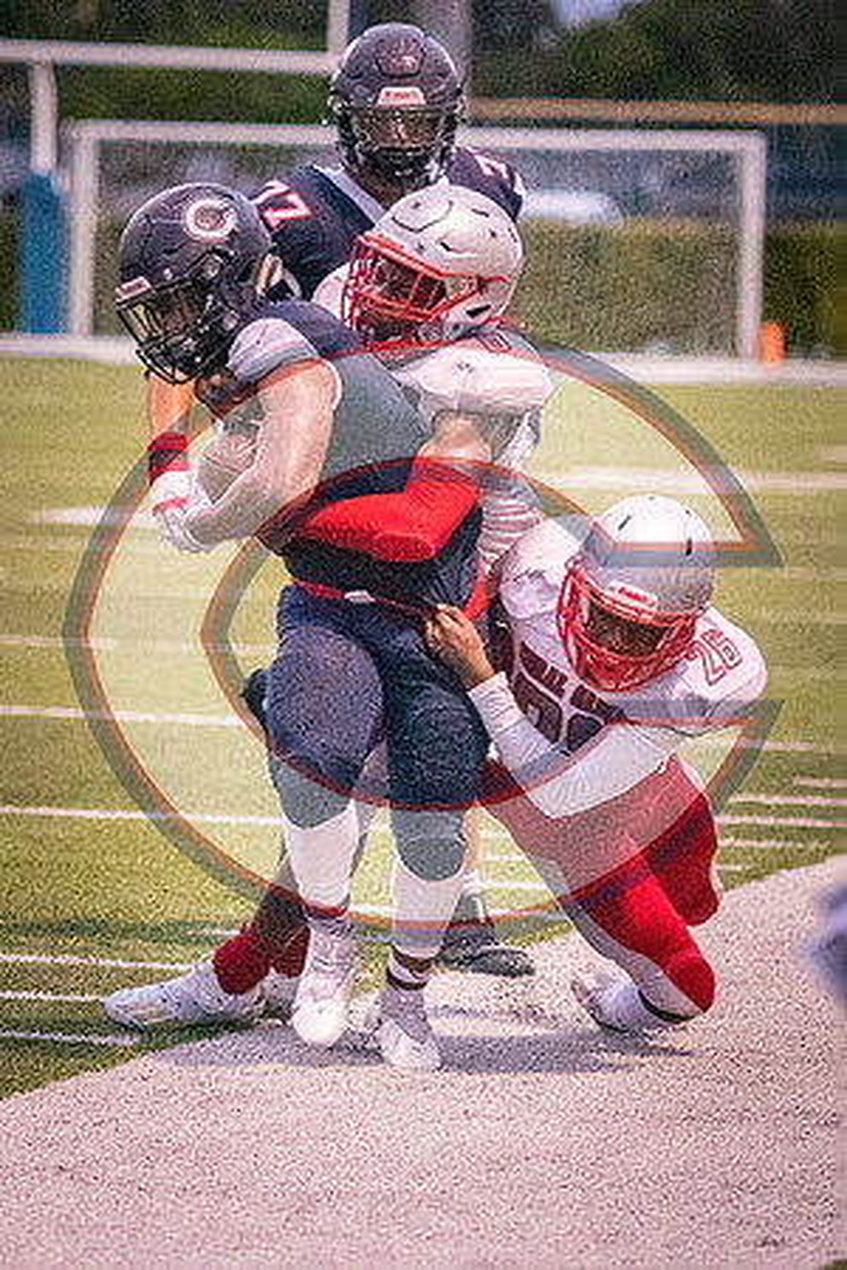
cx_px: 314
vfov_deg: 7.0
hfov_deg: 4.7
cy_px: 635
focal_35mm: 293
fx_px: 10322
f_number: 2.8
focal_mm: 130
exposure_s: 1/2500
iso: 16000
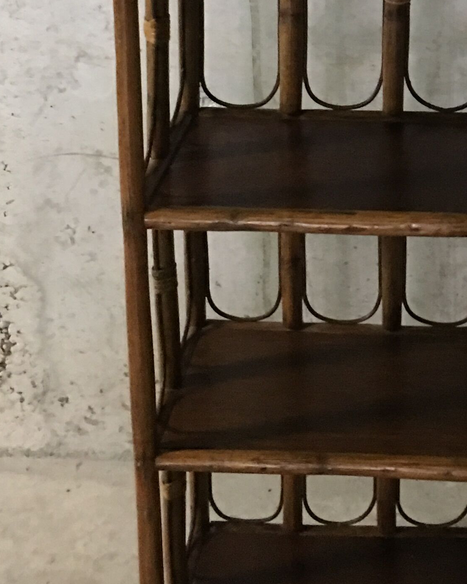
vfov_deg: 22.2
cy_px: -31
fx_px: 1417
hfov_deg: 18.2
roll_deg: -0.1
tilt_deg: -16.4
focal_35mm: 82
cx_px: 470
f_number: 2.2
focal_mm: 4.15
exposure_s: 1/4
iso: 125
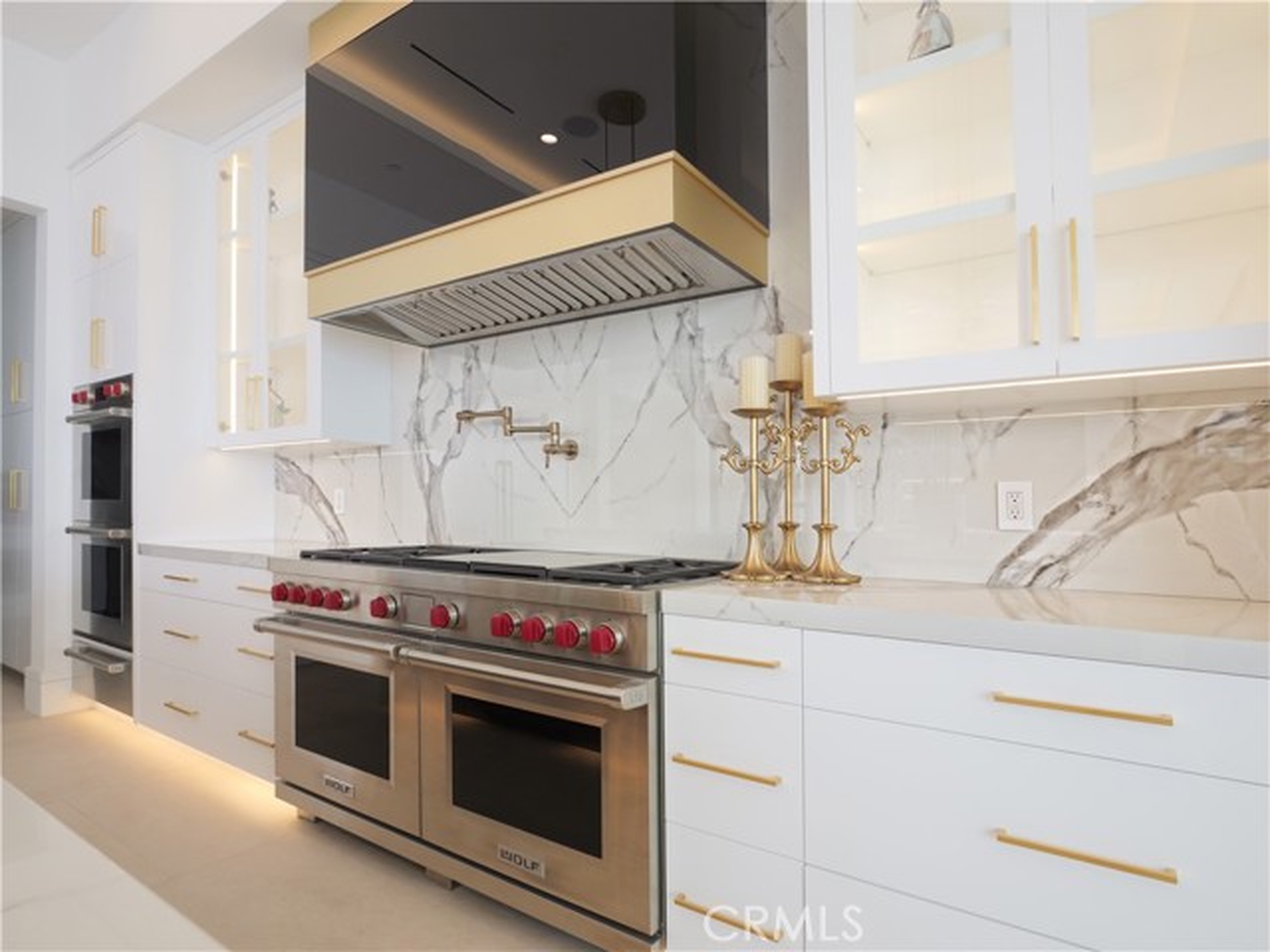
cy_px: 476
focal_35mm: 18
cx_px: 635
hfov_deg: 87.8
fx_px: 660
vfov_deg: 71.6
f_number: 8
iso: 320
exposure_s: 1/50
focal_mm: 9
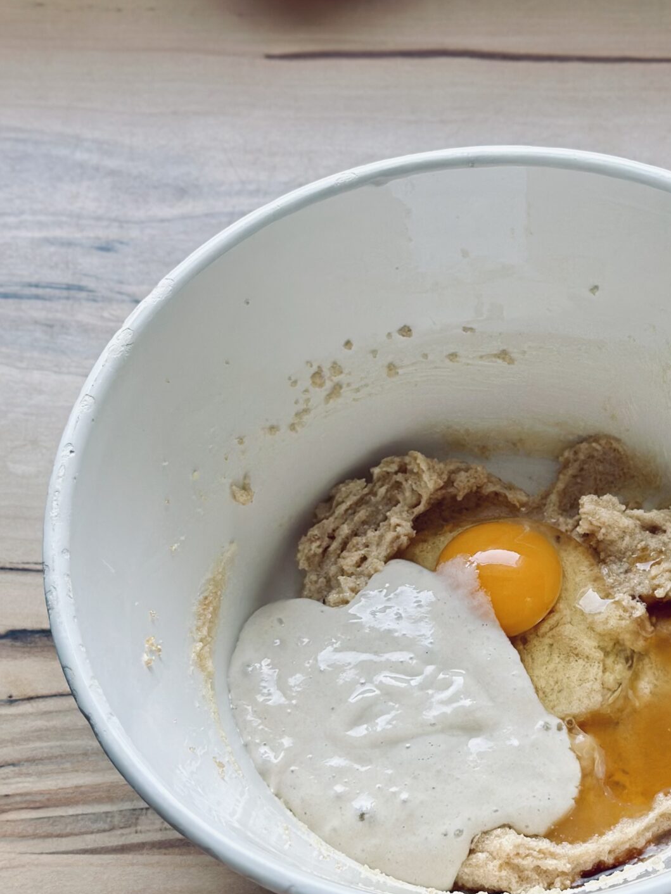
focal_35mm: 87
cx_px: 497
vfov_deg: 22.5
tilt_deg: -60.2
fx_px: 2249
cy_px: 526
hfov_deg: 16.9
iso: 64
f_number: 1.78
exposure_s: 1/121
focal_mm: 6.86
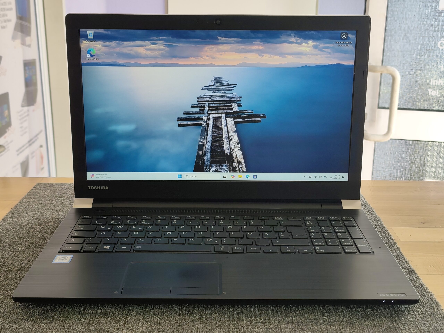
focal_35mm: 46
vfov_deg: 31.5
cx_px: 222
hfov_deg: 41.2
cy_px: 166
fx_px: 590
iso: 160
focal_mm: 6.07
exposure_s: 1/100
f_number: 1.7
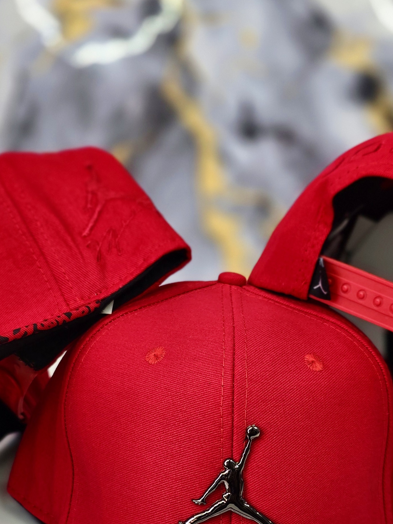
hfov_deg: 29.6
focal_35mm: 49
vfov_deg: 37.7
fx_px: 742
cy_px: 407
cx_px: 237
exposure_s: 1/101
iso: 50
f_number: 1.7
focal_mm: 6.3
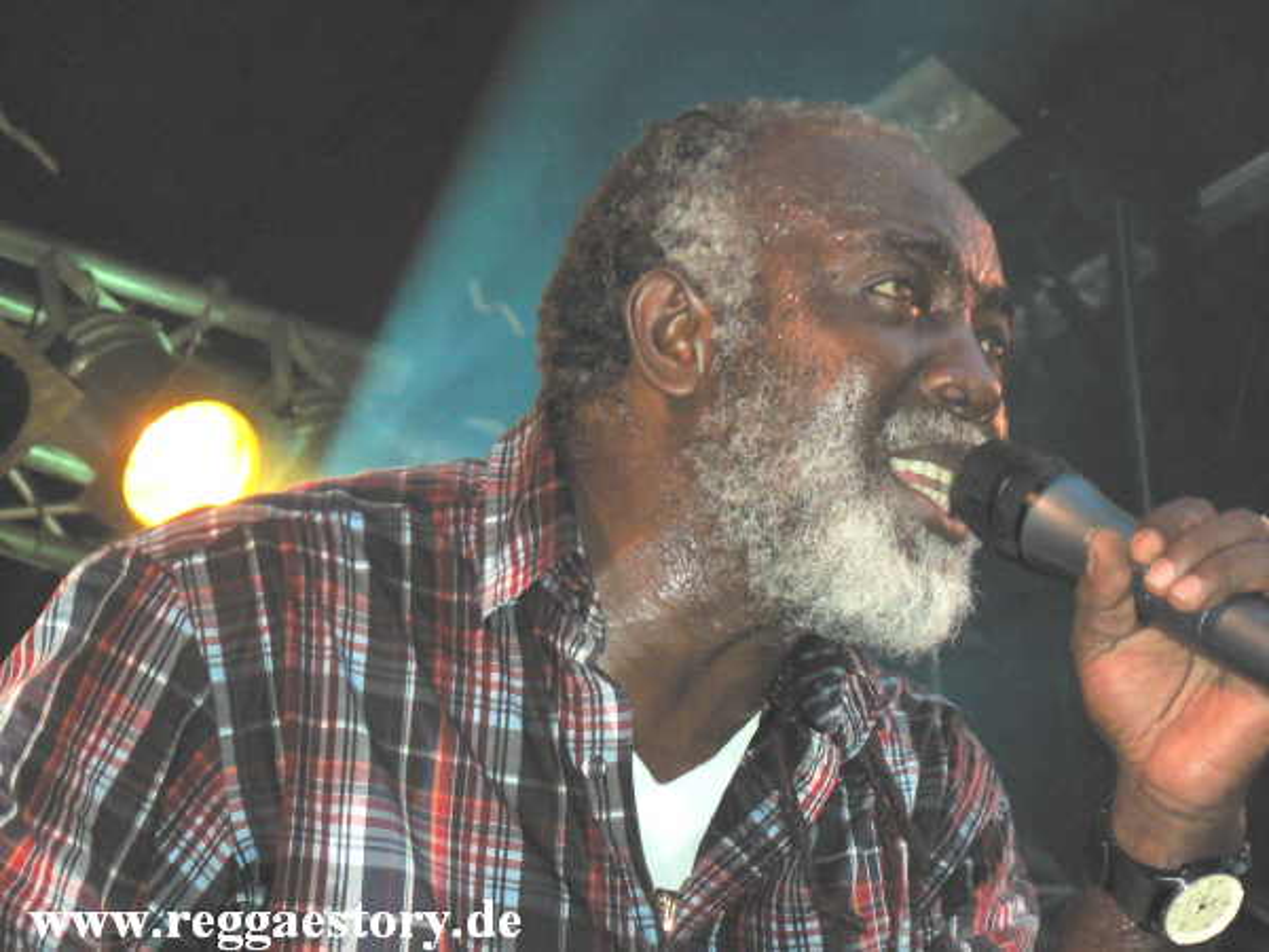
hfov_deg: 13.5
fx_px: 5352
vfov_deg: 10.2
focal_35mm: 146
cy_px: 476
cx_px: 634
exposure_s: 1/60
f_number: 3.3
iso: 400
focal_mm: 25.1
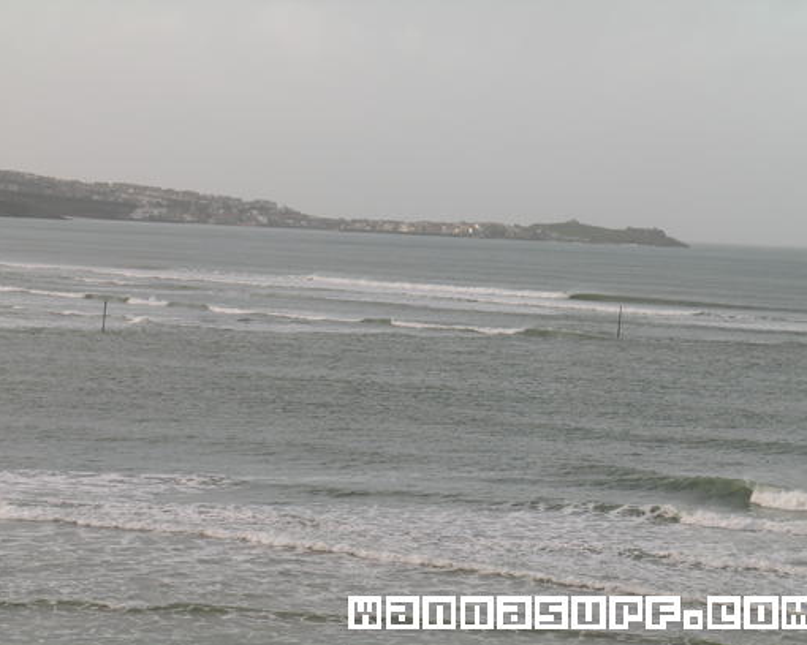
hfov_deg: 15.8
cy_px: 324
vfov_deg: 12.6
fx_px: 2914
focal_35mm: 122
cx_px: 406
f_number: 6.5
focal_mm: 24
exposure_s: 1/113
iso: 50
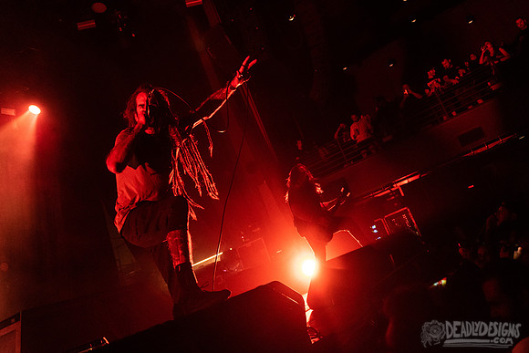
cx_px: 251
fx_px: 439
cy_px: 157
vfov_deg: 43.7
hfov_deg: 62.1
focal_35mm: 30
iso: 3200
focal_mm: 26
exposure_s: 1/320
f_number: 3.2
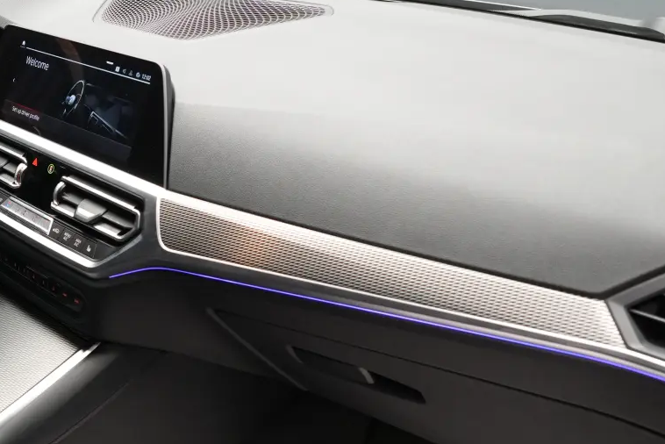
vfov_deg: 27.7
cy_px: 254
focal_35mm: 49
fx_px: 900
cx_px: -2
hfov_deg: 36.4
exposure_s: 1/50
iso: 1250
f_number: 4
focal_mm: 15.2
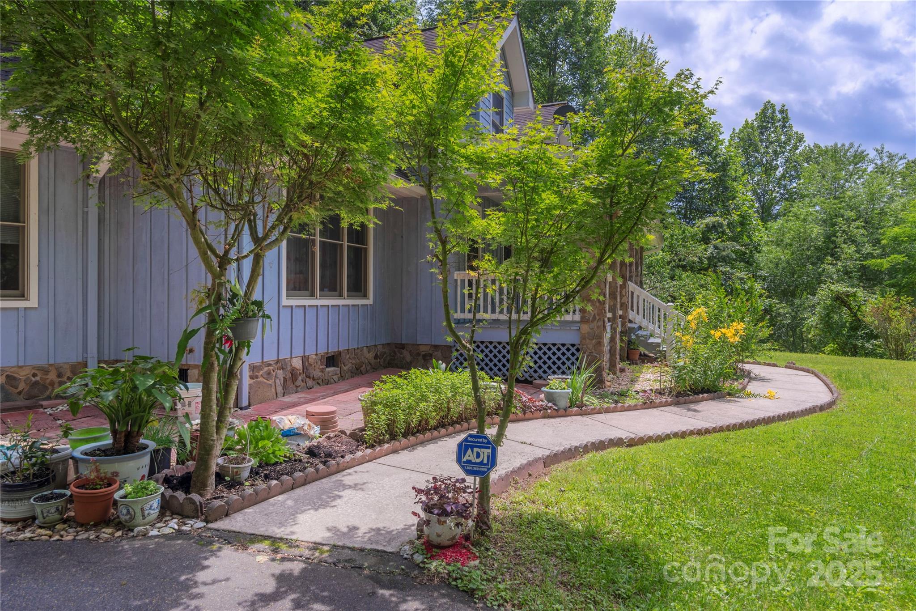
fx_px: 585
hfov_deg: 76.1
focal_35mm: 23
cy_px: 306
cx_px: 458
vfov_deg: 55.1
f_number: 7.1
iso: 320
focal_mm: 23
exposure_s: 1/2000
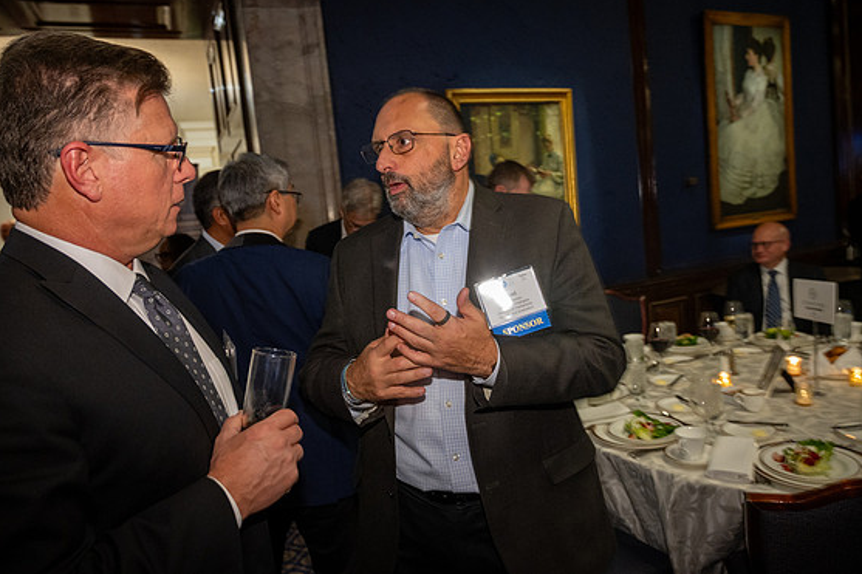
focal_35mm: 25
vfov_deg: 51.2
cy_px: 277
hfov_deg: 71.5
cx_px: 433
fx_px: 598
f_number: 4
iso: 2500
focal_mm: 24
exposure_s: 1/30
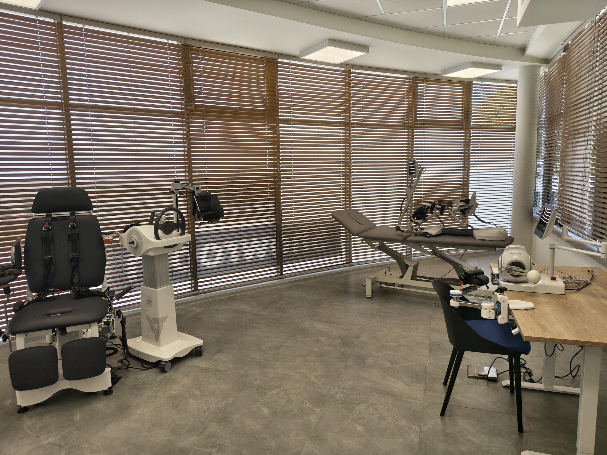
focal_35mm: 24
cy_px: 228
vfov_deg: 56.8
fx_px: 421
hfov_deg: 71.6
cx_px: 304
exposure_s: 1/100
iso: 138
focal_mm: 5.56
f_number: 1.8
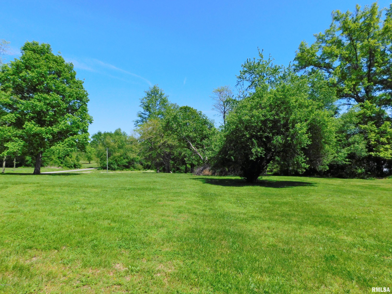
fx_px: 260
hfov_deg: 73.9
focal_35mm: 23
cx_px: 196
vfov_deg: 58.9
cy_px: 147
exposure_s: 1/800
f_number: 6
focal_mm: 4
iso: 125
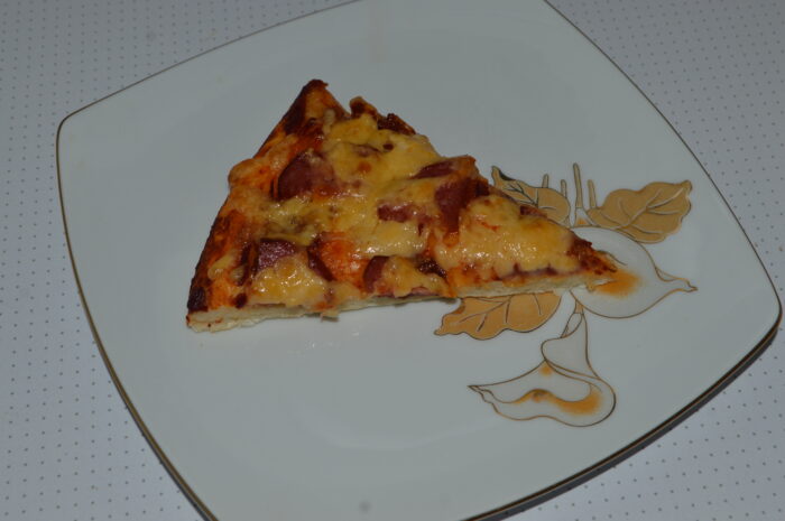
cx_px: 392
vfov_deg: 25.7
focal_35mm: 52
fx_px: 1143
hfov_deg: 37.9
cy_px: 260
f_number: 8
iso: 100
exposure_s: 1/60
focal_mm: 35
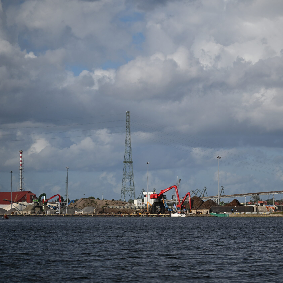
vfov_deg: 11.3
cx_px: 193
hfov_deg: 11.3
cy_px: 141
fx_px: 1424
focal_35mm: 154
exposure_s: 1/10000
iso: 400
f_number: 4
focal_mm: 120
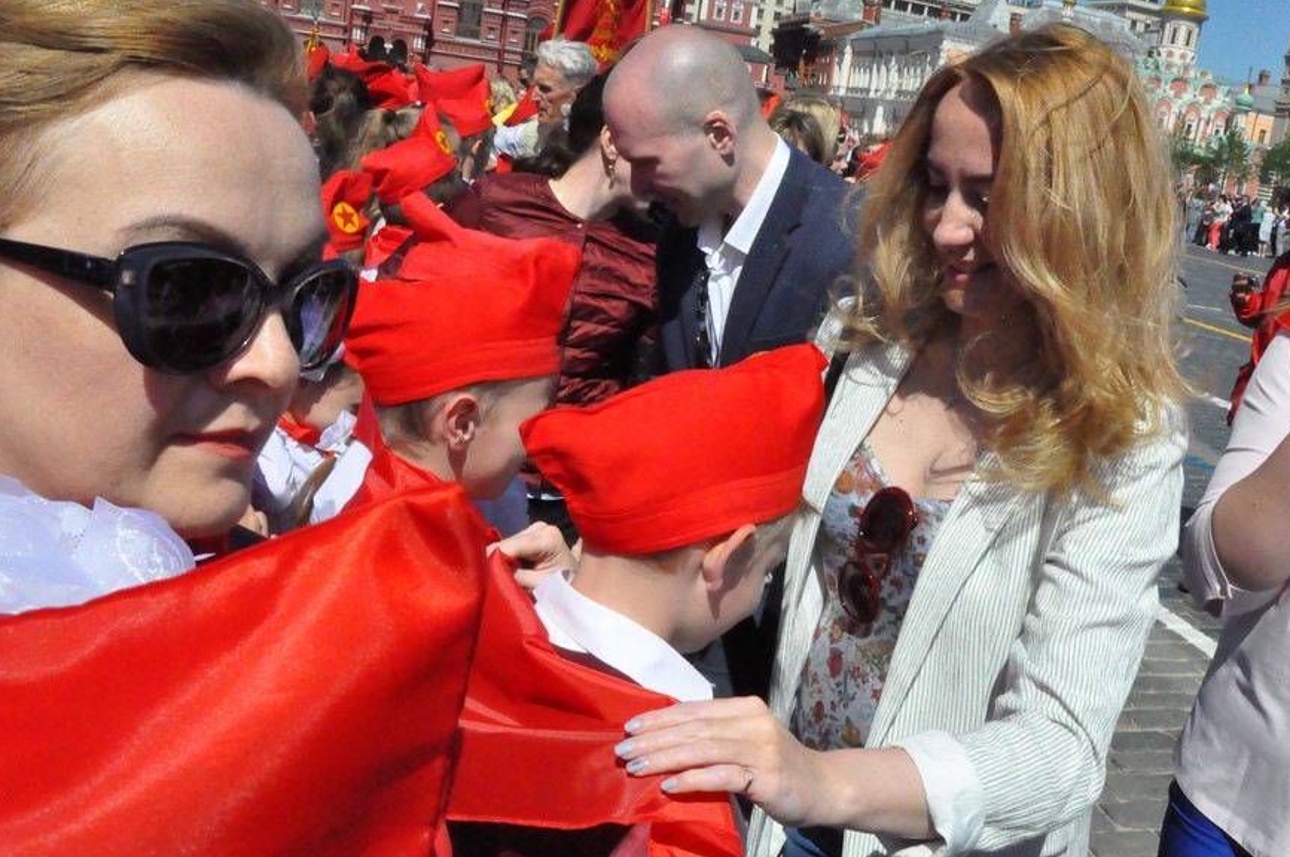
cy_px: 445
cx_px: 814
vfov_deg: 36.8
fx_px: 1289
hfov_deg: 52.6
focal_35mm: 36
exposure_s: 1/2500
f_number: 22
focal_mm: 18
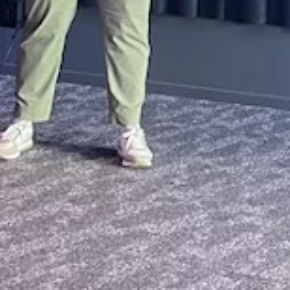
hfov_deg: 11.2
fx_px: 1450
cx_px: 360
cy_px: -275
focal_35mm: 153
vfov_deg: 10.5
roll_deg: -2.5
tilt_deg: +2.7
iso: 320
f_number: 1.6
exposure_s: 1/60
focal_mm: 5.1
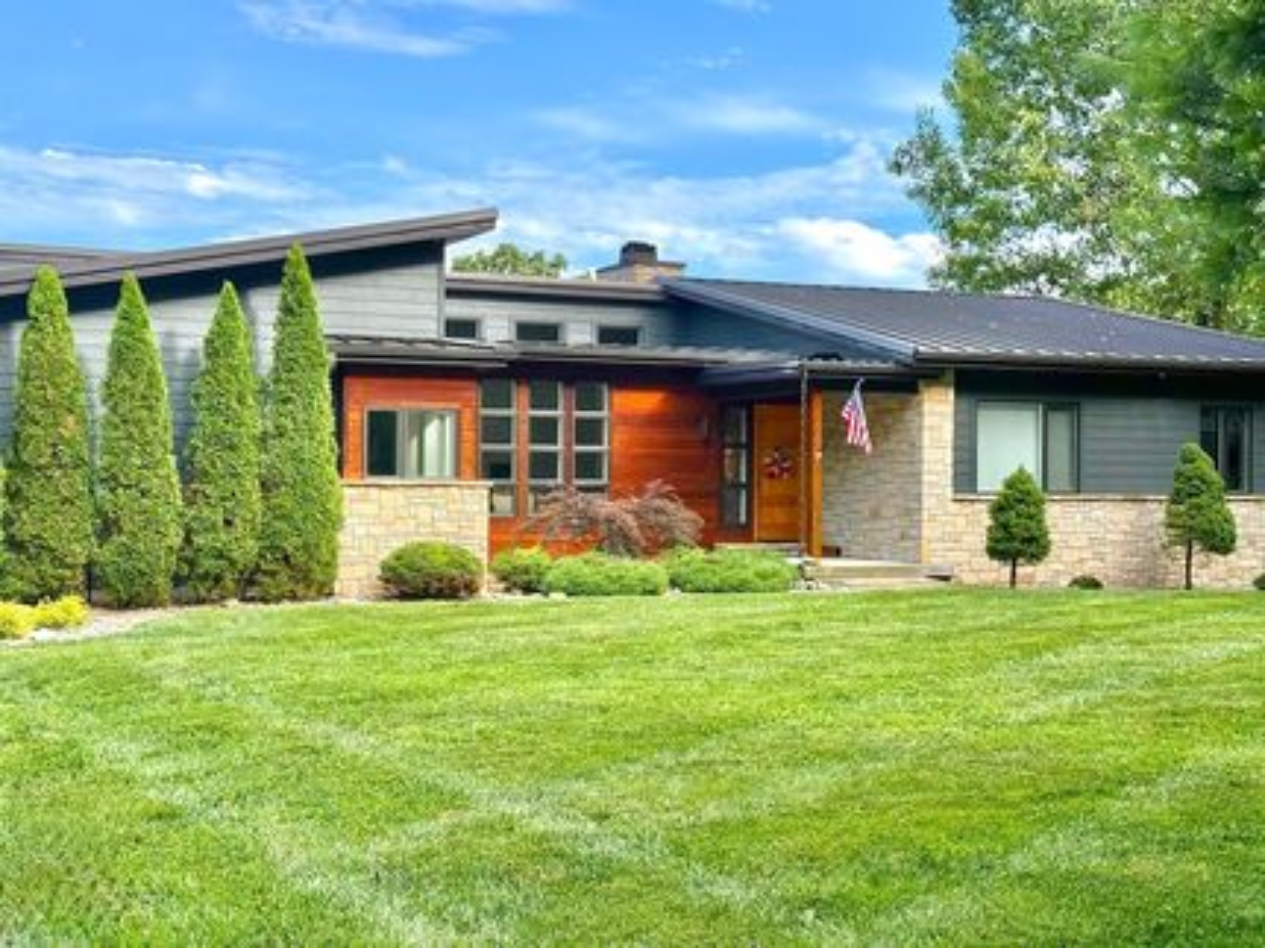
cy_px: 474
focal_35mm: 48
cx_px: 632
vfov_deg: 30.3
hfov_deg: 39.7
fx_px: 1754
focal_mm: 6.76
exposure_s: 1/1678
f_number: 1.78
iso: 64
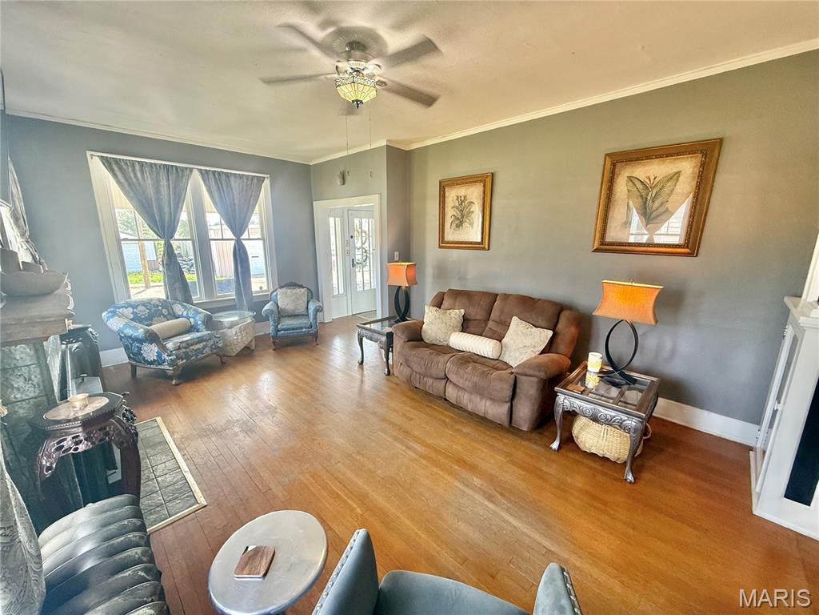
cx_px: 410
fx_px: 331
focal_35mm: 14
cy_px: 308
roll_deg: +0.1
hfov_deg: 102.1
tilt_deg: -11.1
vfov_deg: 85.7
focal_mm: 2.22
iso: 200
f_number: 2.2
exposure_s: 1/99
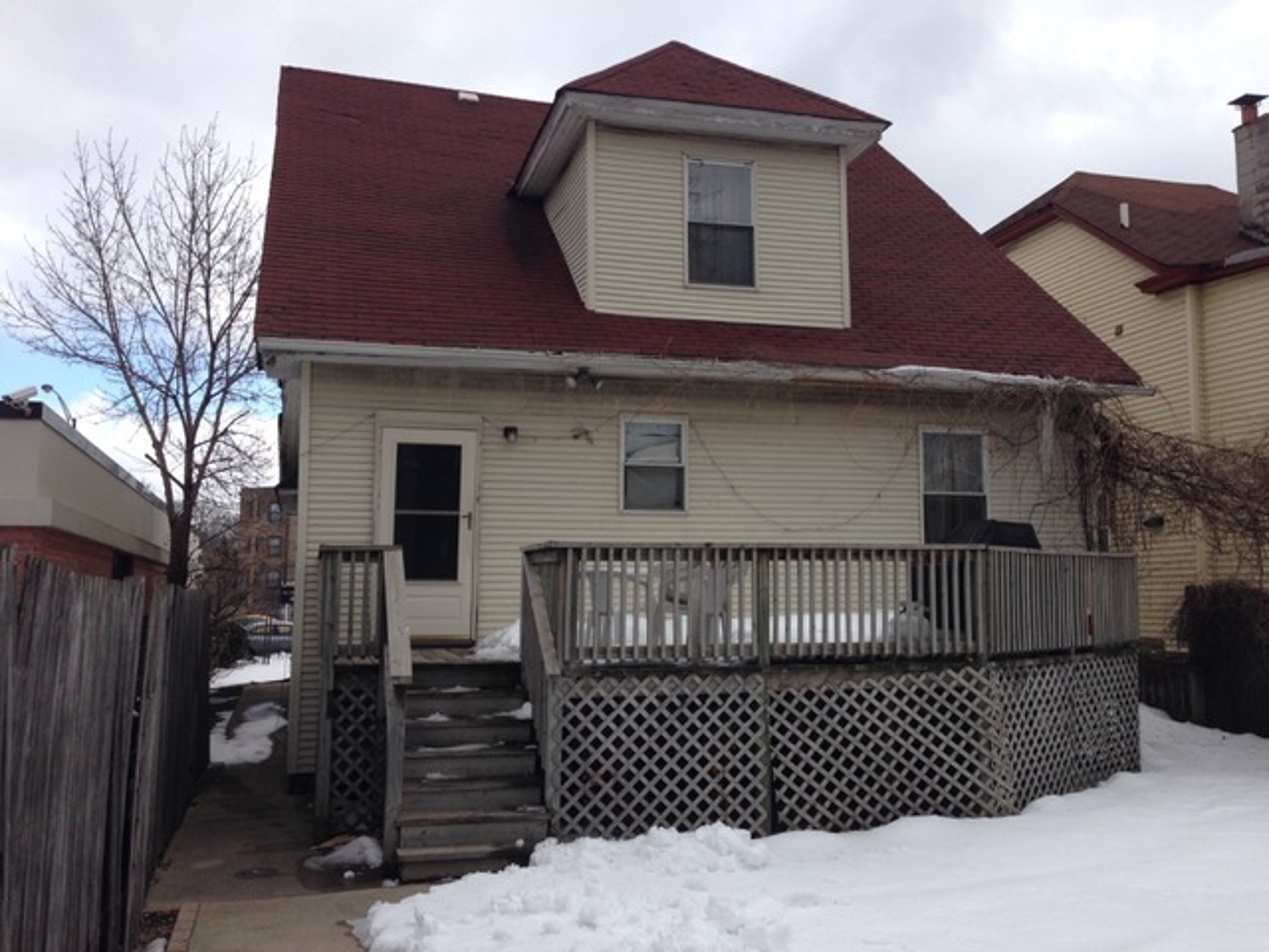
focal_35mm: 33
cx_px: 634
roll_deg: +1.0
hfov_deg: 55.4
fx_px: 1210
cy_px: 476
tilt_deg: +5.6
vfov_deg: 42.9
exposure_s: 1/847
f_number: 2.4
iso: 50
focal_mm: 4.12
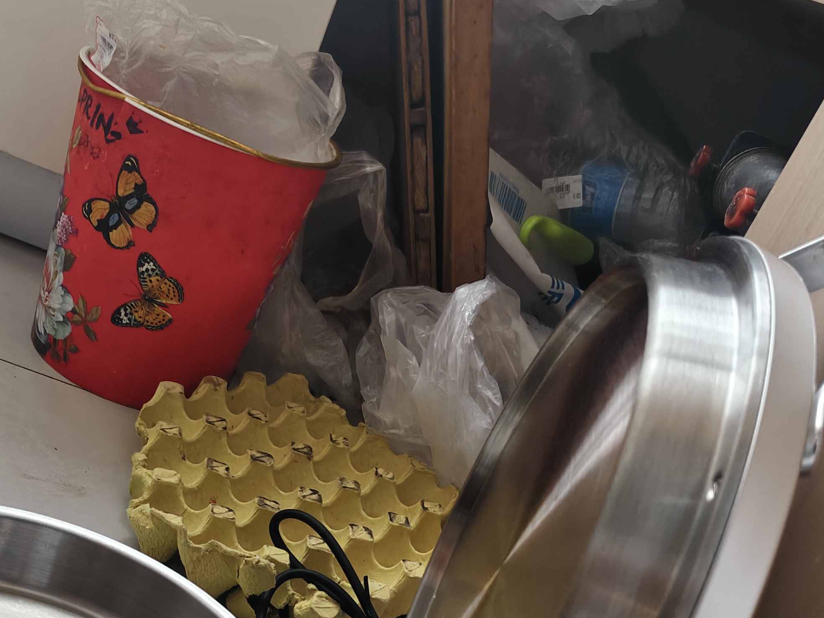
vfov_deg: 29.0
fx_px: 1143
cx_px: 301
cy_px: 566
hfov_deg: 39.4
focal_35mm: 48
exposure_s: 1/100
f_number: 1.88
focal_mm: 5.56
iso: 202
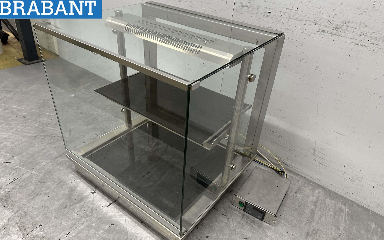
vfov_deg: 47.6
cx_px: 189
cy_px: 127
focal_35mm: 26
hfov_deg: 70.4
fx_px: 272
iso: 200
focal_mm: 6.86
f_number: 1.78
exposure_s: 1/50
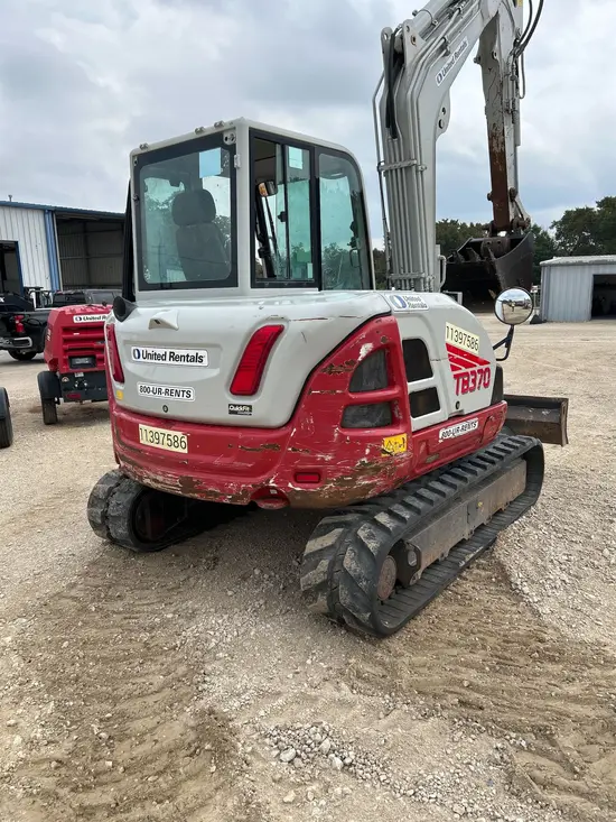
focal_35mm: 26
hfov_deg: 53.1
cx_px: 308
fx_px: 617
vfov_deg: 67.3
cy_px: 411
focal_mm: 5.7
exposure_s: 1/3460
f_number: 1.5
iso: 50
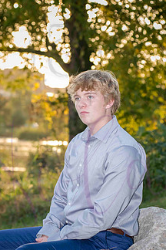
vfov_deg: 18.4
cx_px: 68
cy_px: 127
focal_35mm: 111
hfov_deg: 12.3
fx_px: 768
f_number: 5
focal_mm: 80
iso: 800
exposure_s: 1/500
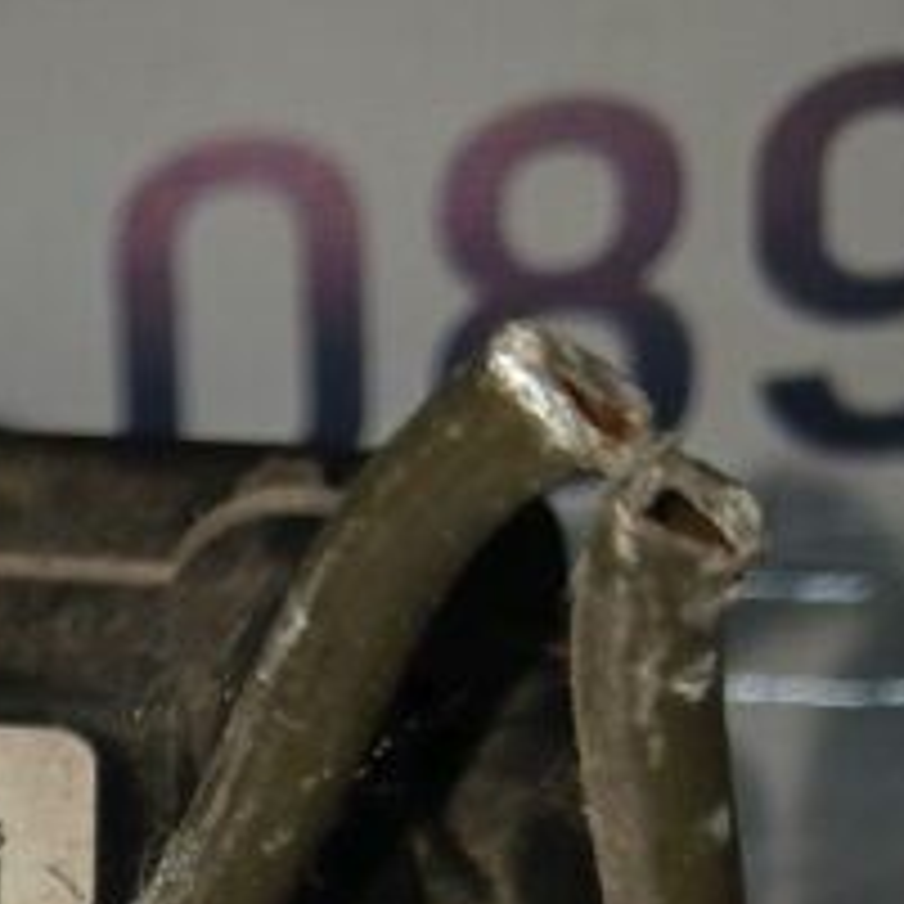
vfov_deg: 14.1
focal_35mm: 111
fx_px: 3280
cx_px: -585
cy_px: 1585
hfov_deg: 14.3
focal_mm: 4
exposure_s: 1/60
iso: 50
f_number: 1.8
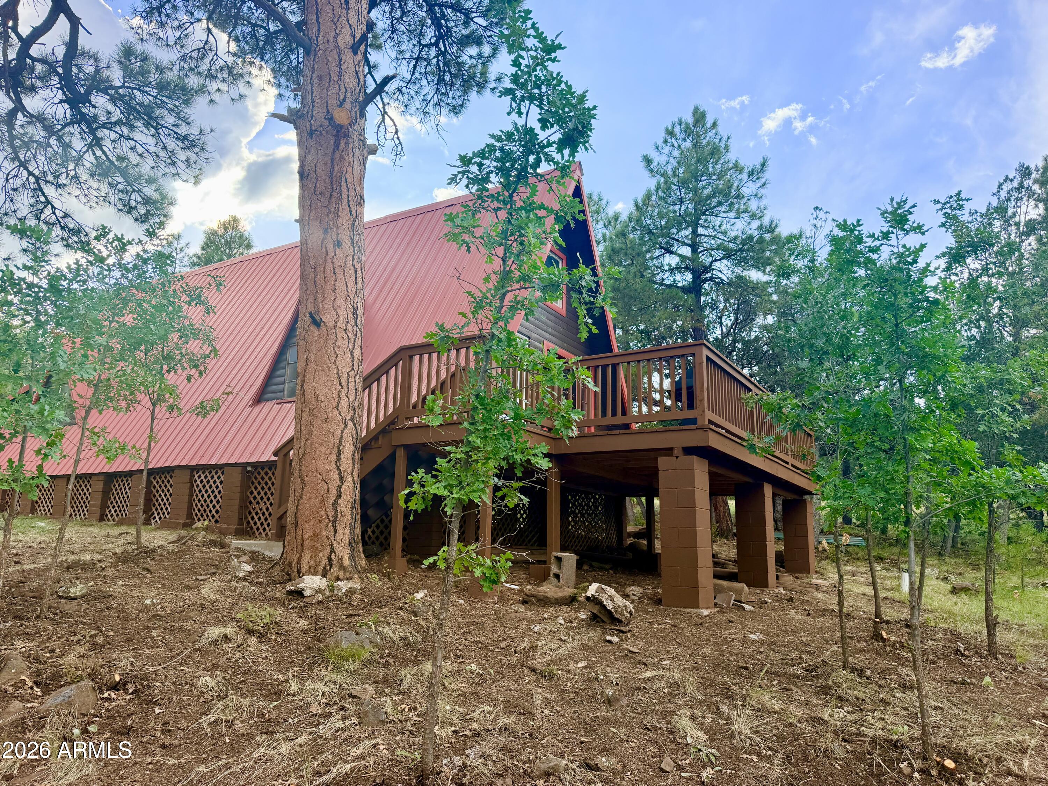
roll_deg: -1.1
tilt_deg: +11.5
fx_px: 727
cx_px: 524
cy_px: 393
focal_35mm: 24
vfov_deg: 56.8
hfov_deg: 71.6
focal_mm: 6.76
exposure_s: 1/1464
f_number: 1.78
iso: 100
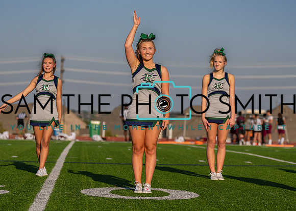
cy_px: 88
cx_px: 150
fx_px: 1126
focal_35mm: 134
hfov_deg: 15.0
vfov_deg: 10.7
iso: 100
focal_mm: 90
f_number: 2.8
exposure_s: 1/5000
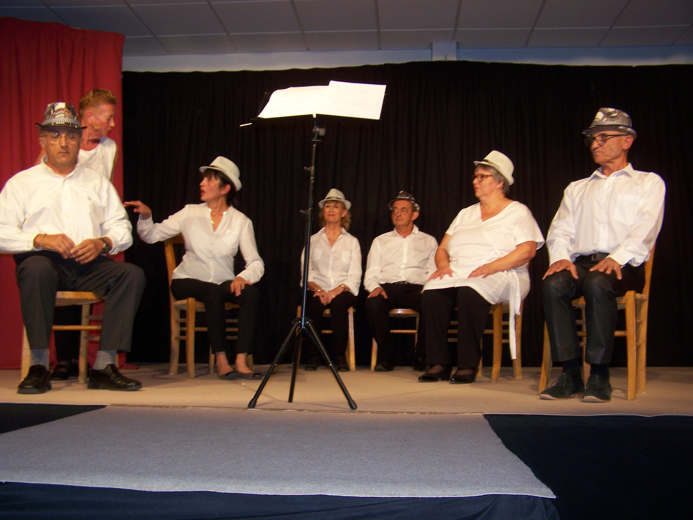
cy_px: 260
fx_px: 761
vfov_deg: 37.7
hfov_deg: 49.0
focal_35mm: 38
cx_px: 346
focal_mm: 6.3
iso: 80
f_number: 2.8
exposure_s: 1/60
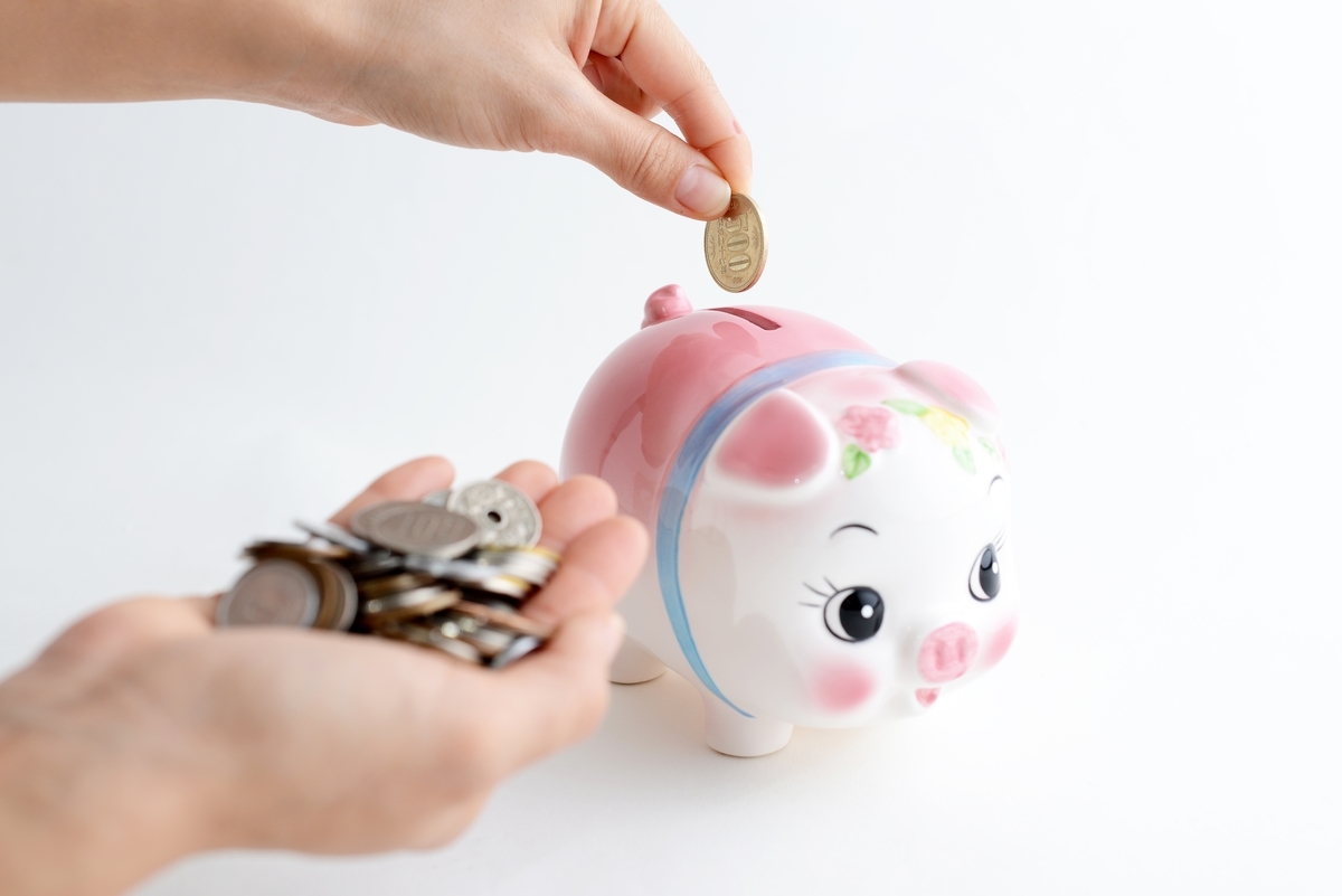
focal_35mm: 50
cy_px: 448
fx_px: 1864
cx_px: 671
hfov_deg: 39.6
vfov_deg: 27.0
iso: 200
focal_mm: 50
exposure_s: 1/125
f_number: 5.6
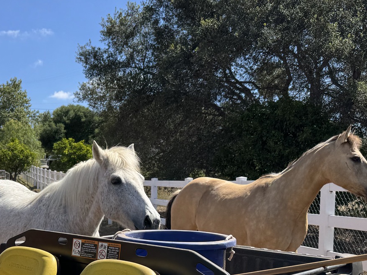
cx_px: 63
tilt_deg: -4.9
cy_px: 242
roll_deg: -0.6
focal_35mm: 55
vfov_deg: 25.8
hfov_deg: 33.7
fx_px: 583
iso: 80
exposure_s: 1/3247
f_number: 1.78
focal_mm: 6.76
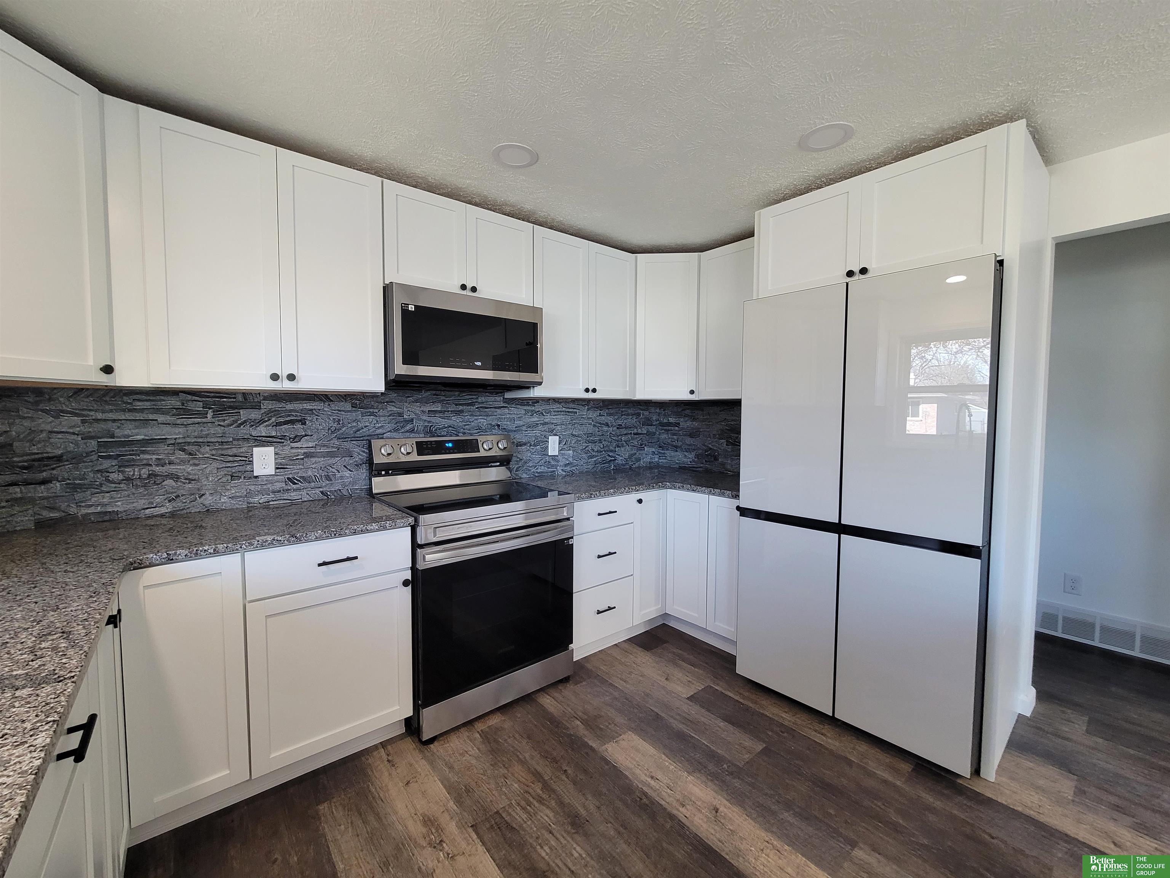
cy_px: 439
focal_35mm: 13
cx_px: 585
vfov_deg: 89.9
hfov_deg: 106.2
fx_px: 439
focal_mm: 2.2
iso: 250
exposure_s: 1/60
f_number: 2.2
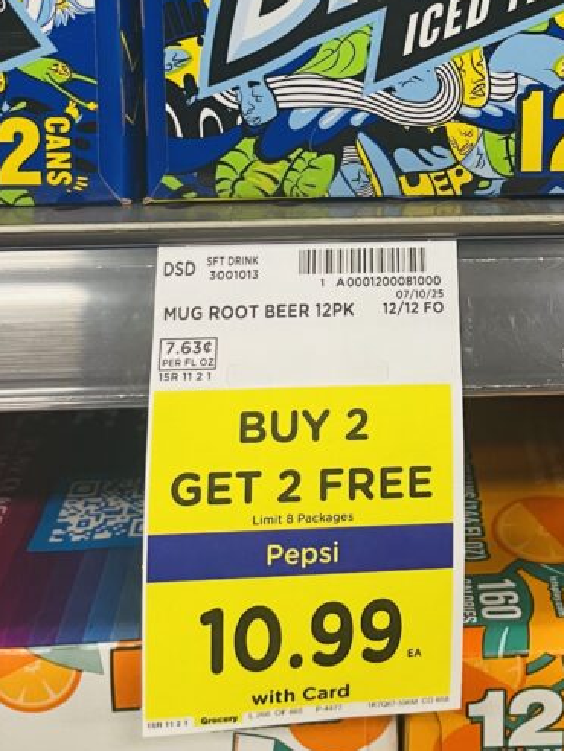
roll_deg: -0.6
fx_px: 1173
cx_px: 425
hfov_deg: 26.7
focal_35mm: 54
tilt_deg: -10.7
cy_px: 75
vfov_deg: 33.6
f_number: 1.6
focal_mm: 4.2
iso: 100
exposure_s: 1/57
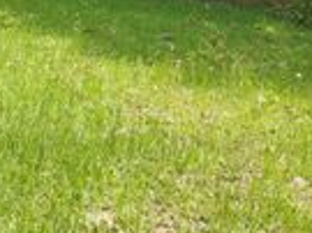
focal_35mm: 85
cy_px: -128
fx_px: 765
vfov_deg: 15.8
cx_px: -9
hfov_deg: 22.1
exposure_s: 1/641
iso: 20
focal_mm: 5.4
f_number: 1.8
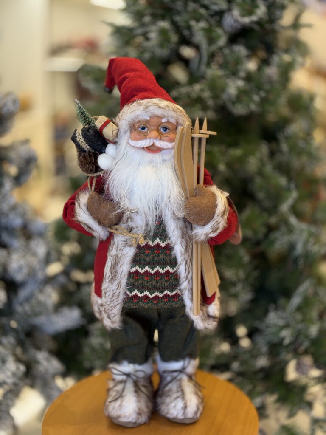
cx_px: 163
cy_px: 218
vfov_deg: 39.7
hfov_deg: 30.3
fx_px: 603
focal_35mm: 48
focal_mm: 6.76
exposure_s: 1/60
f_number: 1.78
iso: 80
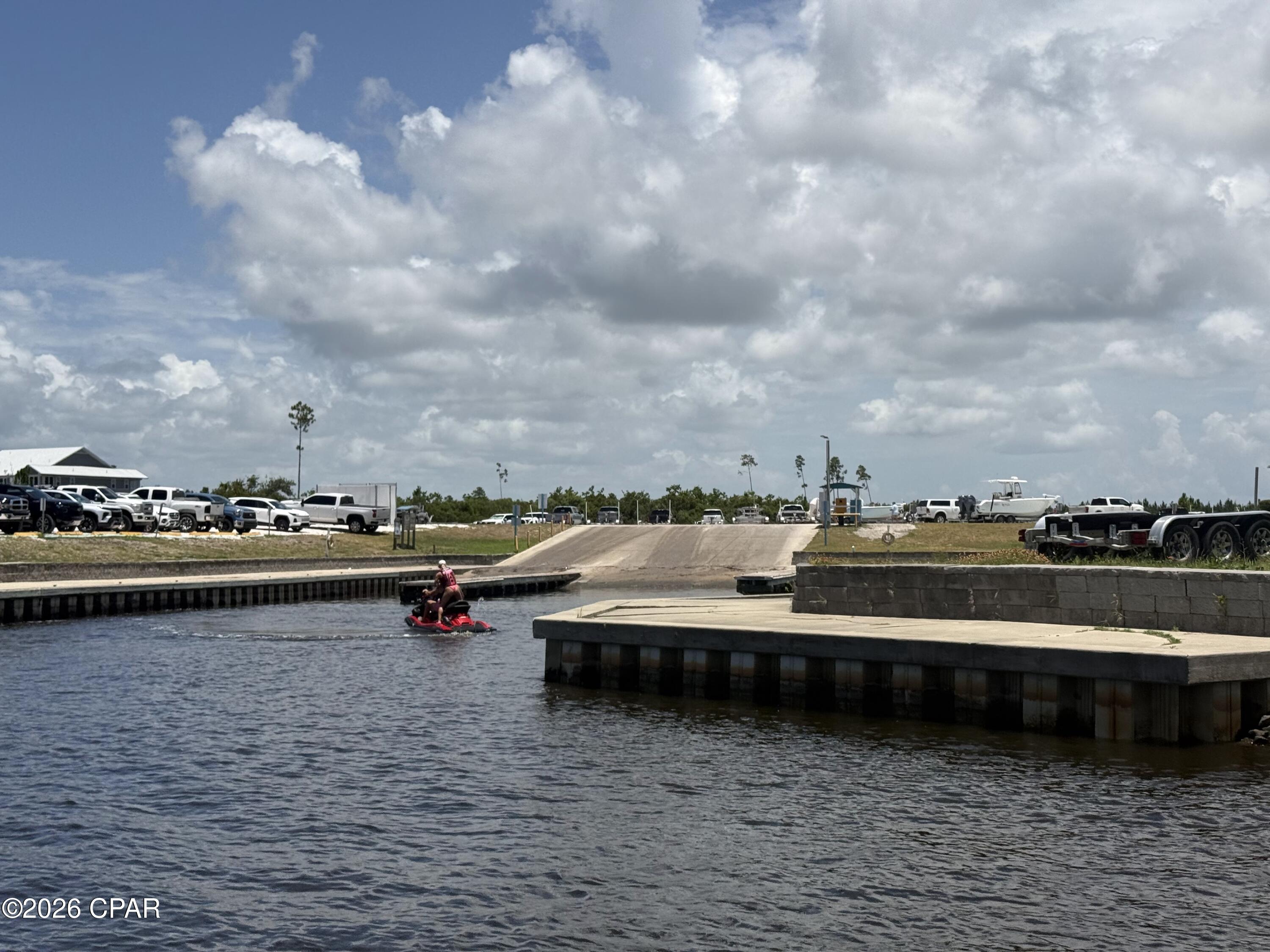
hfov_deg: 39.7
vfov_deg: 30.3
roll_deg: +0.1
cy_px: 476
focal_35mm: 48
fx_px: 1761
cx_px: 635
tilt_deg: +2.4
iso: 64
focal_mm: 6.76
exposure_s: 1/9901
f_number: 1.78
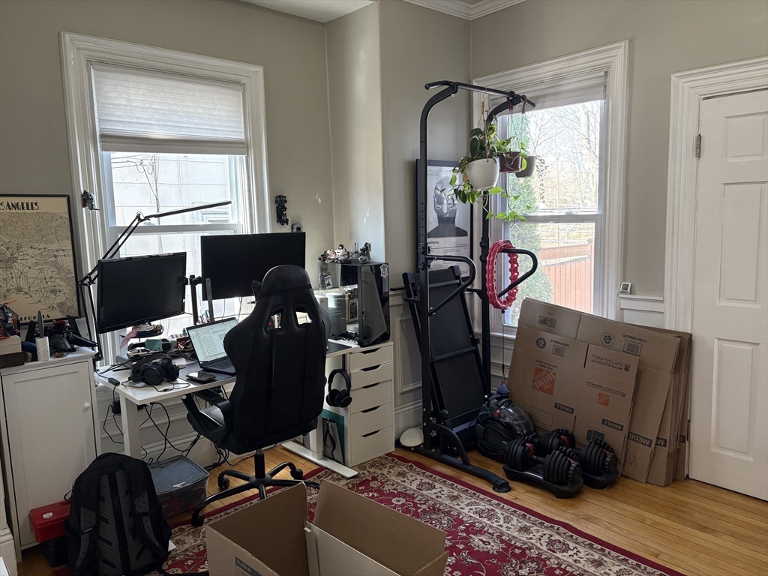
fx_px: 577
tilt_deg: -7.8
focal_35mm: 26
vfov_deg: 53.1
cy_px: 288
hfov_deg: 67.3
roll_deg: +1.1
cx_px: 384
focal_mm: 5.96
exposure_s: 1/60
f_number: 1.6
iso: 160
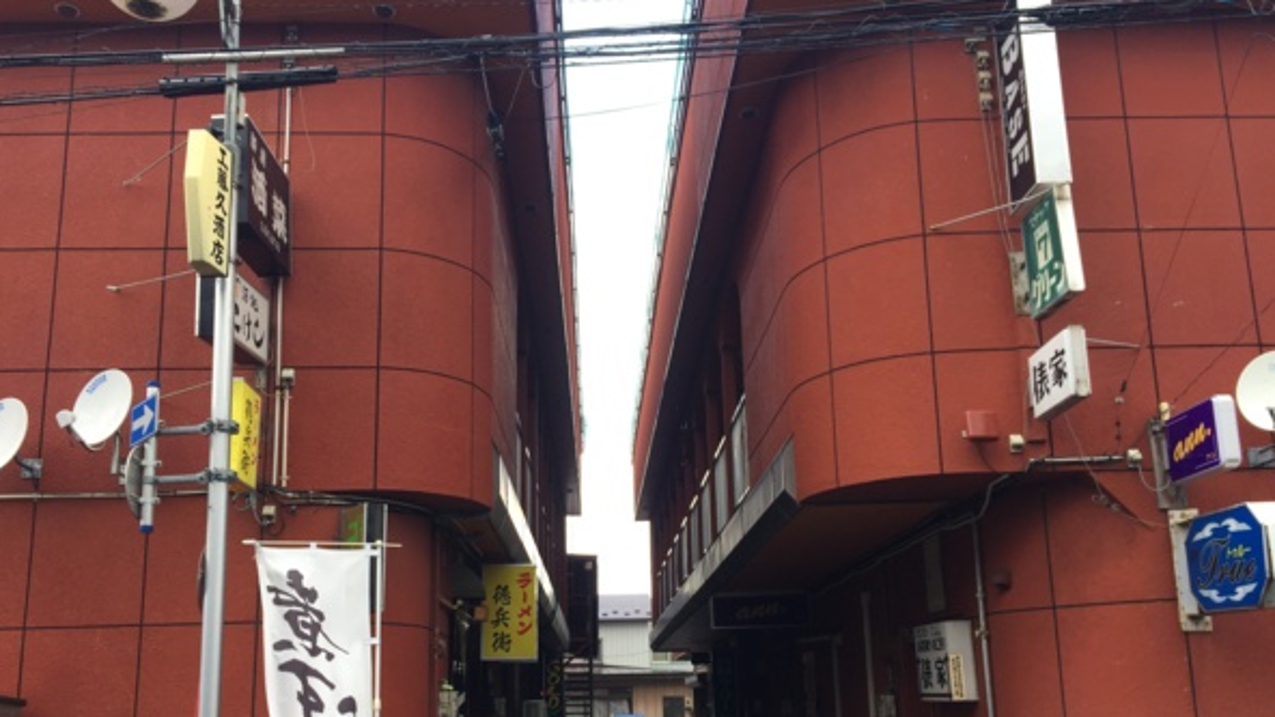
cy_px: 482
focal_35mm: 32
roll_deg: +1.6
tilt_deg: +10.9
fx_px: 1082
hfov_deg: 61.0
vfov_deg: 36.3
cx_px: 635
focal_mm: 4.15
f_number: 2.2
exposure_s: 1/126
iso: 32
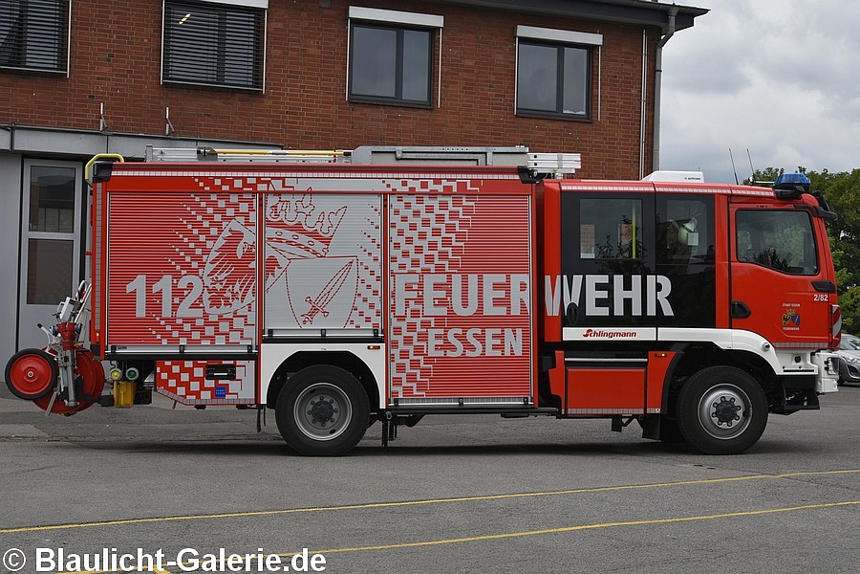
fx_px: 1242
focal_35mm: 52
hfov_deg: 38.2
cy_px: 287
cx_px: 430
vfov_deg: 26.0
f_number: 10
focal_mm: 52
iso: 200
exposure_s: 1/400
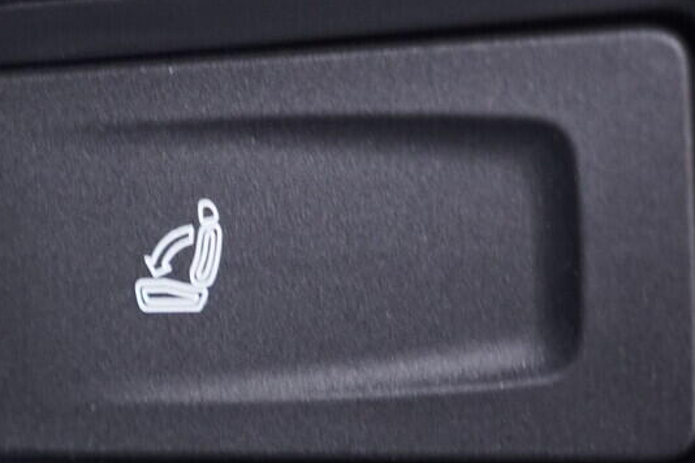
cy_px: 371
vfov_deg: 14.0
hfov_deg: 20.8
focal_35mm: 97
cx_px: 137
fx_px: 1872
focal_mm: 24
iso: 1250
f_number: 2.8
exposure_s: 1/40
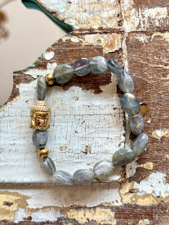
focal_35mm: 48
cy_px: 112
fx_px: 312
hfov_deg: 30.3
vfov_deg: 39.7
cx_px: 84
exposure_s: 1/79
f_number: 1.78
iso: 100
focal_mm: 6.76
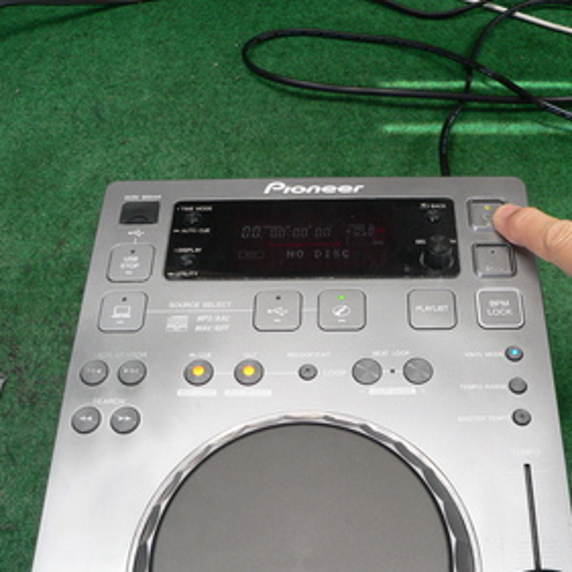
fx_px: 804
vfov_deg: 39.2
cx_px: 364
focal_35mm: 43
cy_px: 288
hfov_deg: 38.9
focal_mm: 6
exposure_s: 1/20
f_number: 2.8
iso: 200
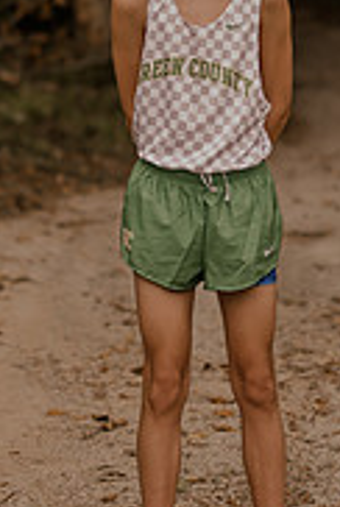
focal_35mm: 185
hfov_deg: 7.5
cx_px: 192
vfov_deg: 11.1
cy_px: 150
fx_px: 2611
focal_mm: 50
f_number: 1.4
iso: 64
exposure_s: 1/1000
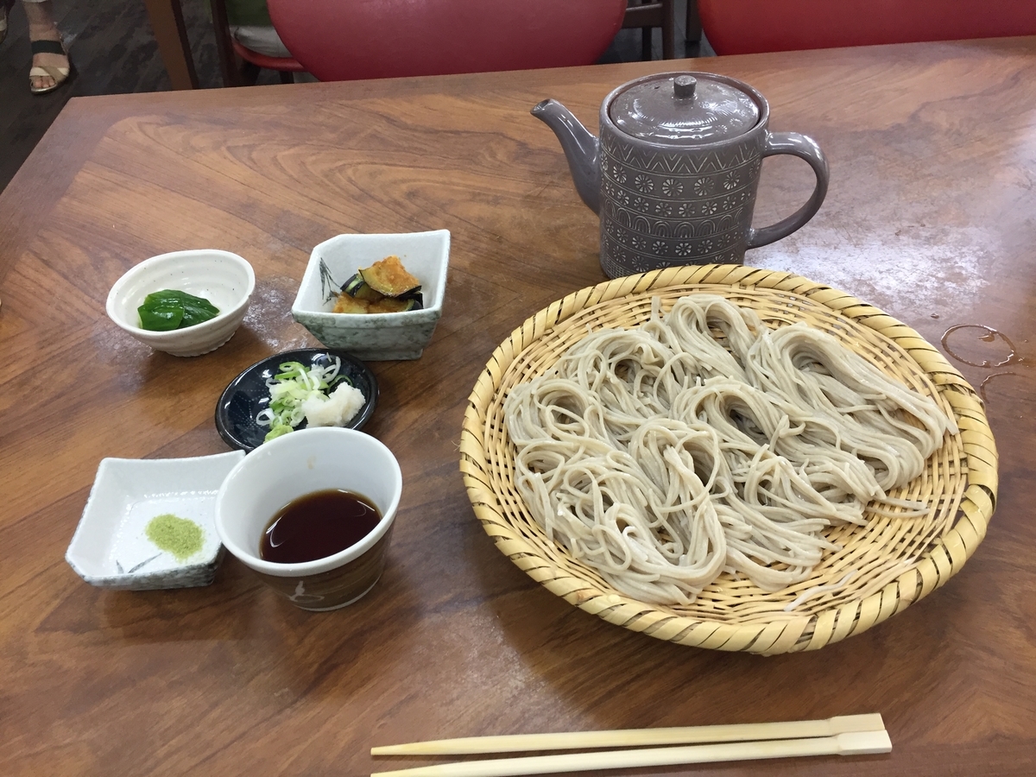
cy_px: 388
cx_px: 518
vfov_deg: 48.2
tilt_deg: -44.0
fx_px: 868
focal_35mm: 29
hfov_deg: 61.7
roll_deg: +2.5
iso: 40
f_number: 2.2
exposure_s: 1/30
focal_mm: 4.15
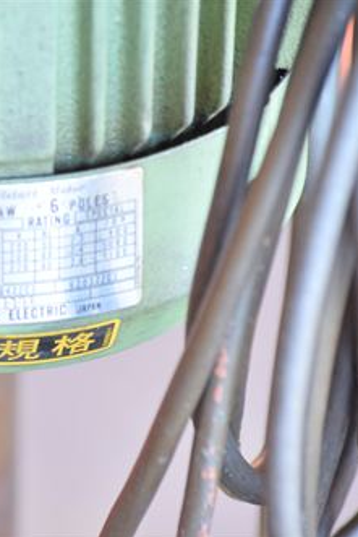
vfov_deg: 6.5
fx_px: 4723
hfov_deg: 4.3
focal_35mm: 317
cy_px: 269
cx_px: 36
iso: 1250
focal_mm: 140
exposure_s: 1/60
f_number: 6.3
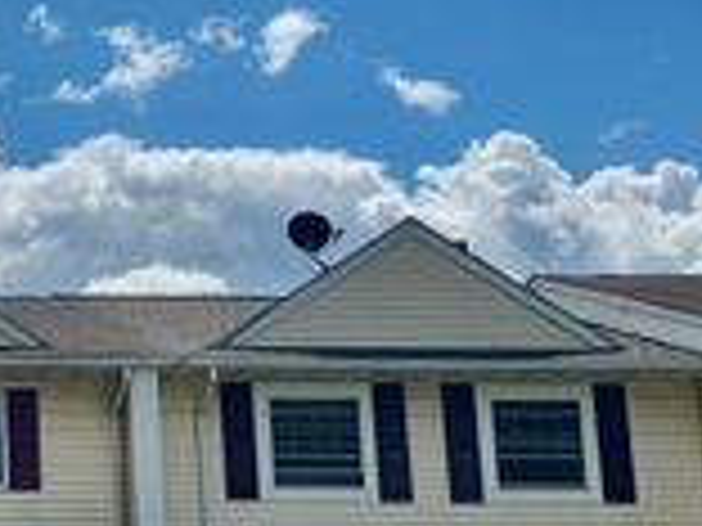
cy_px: 294
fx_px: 1562
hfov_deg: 22.8
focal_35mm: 77
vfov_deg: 19.1
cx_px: -184
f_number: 1.78
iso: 64
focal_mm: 6.76
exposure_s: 1/12346
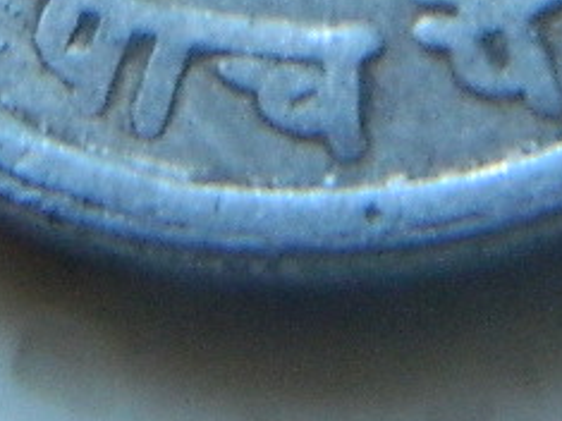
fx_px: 7286
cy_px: -454
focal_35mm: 449
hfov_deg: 4.4
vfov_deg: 3.3
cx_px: 285
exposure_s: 1/30
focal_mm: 18.6
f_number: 4.5
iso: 400
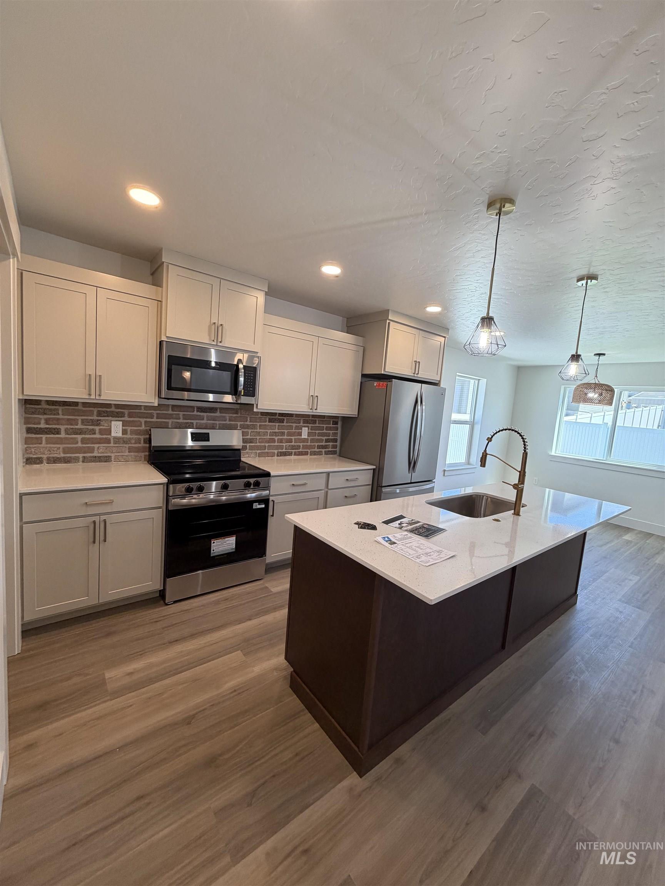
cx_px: 332
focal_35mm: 14
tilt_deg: -5.3
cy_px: 443
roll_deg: -3.7
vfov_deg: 102.1
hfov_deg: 85.7
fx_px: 359
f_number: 2.2
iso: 125
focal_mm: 2.22
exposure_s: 1/120
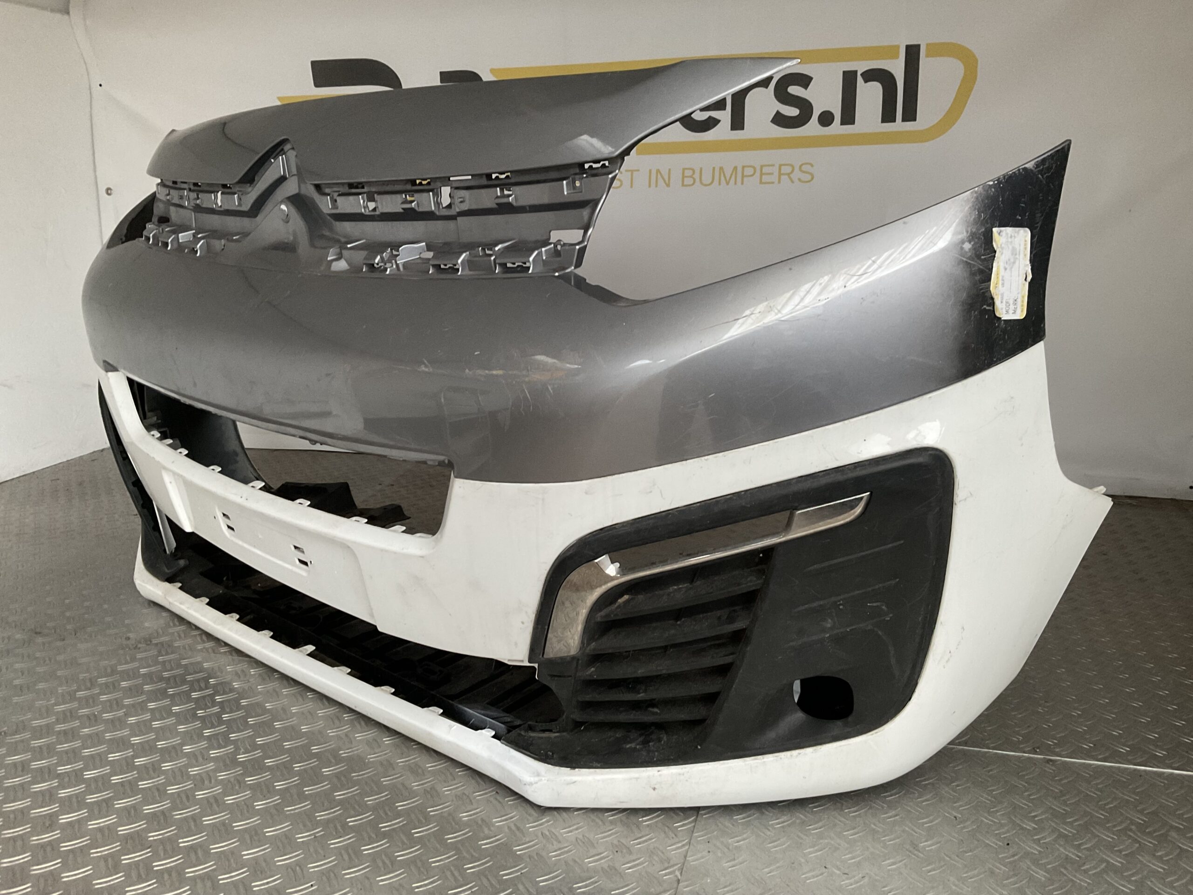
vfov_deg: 48.2
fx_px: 999
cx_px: 596
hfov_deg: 61.7
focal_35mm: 29
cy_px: 448
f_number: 1.8
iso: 250
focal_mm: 3
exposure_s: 1/50
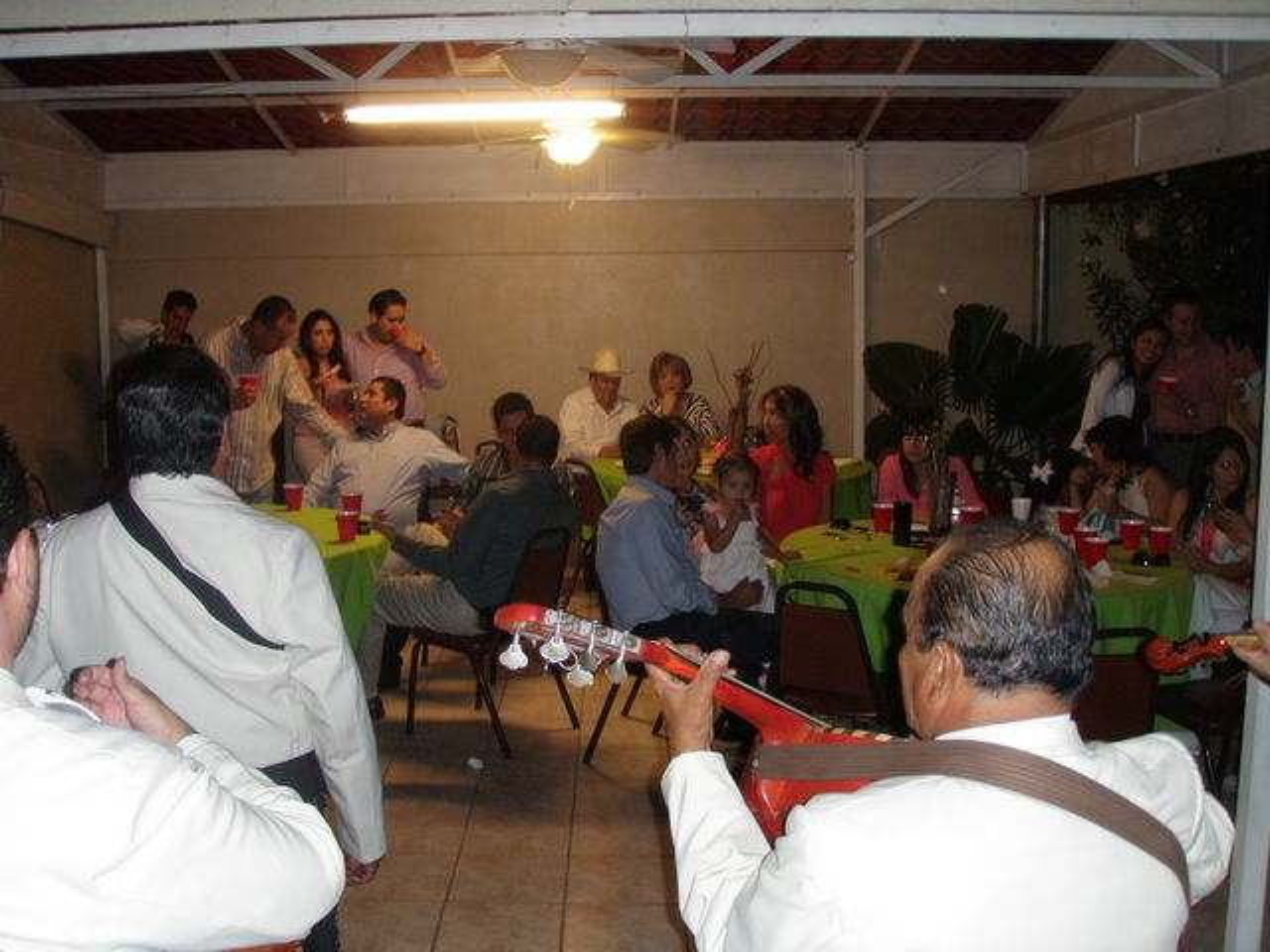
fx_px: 1394
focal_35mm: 38
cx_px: 635
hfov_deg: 49.0
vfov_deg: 37.7
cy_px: 476
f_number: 3.5
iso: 250
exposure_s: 1/30
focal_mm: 6.7
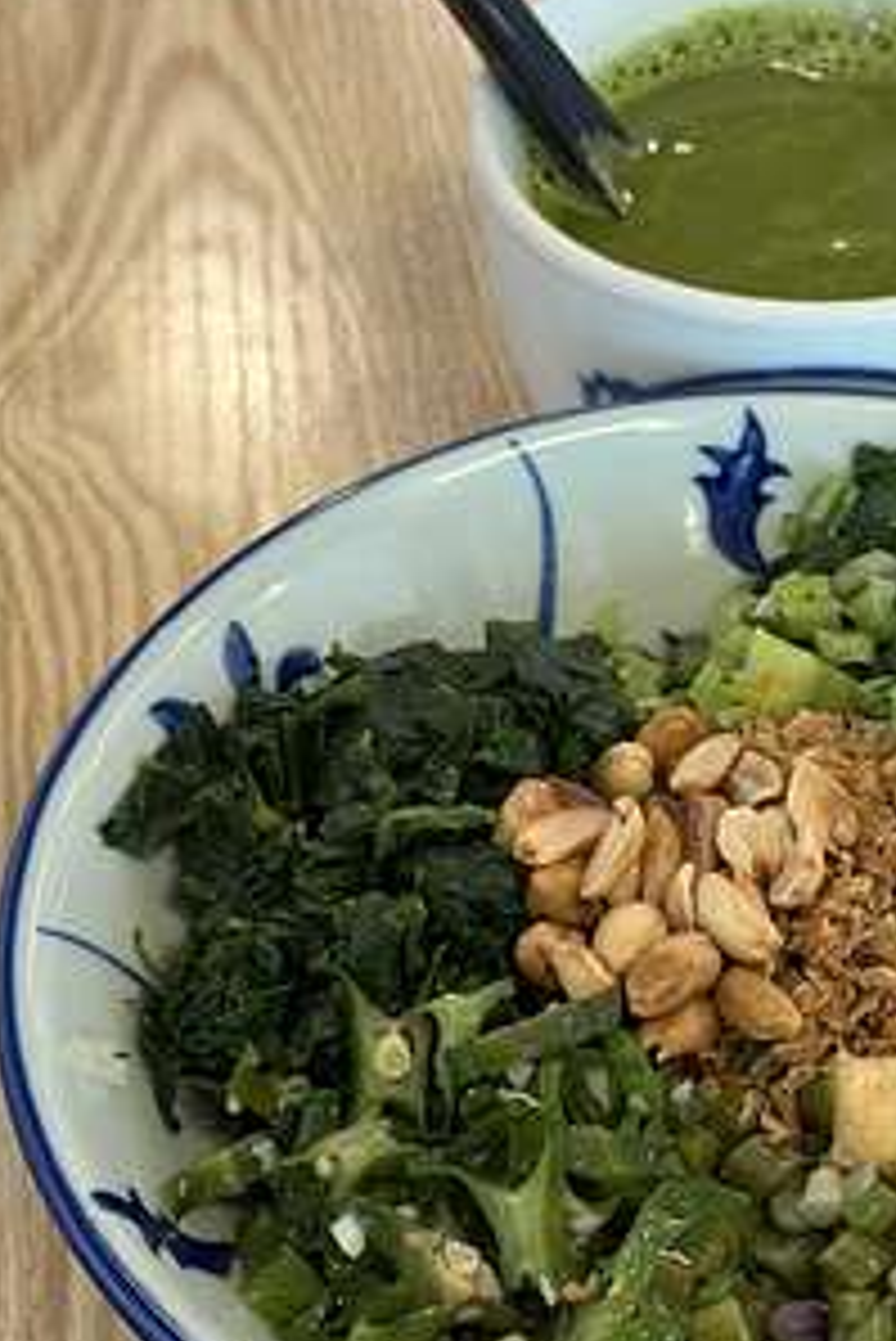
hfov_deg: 15.6
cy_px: 729
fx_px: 3244
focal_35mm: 87
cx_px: 774
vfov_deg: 23.4
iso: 125
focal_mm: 5.96
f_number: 1.6
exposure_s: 1/50
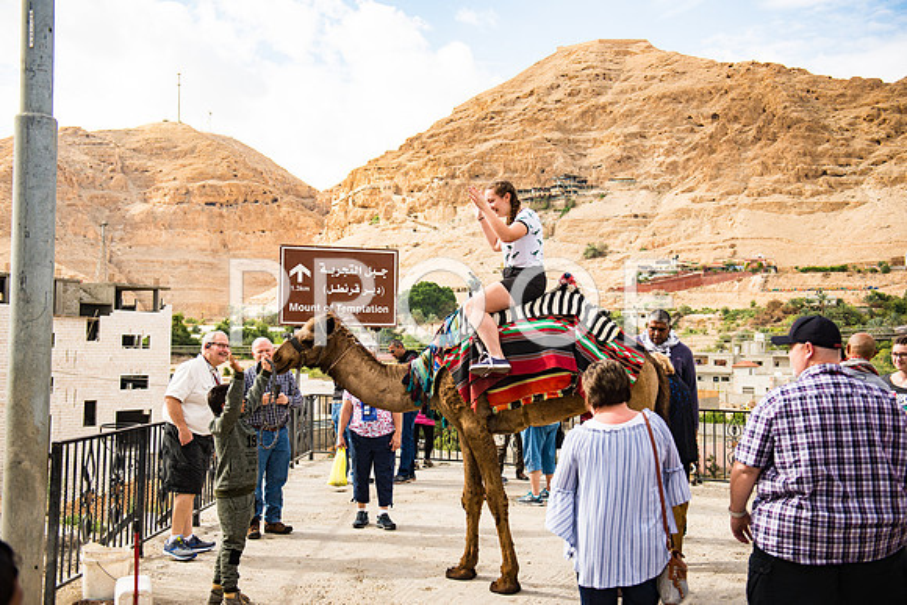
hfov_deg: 50.7
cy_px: 302
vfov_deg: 35.1
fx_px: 958
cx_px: 454
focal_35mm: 38
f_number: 2.8
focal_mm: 38
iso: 200
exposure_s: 1/2000
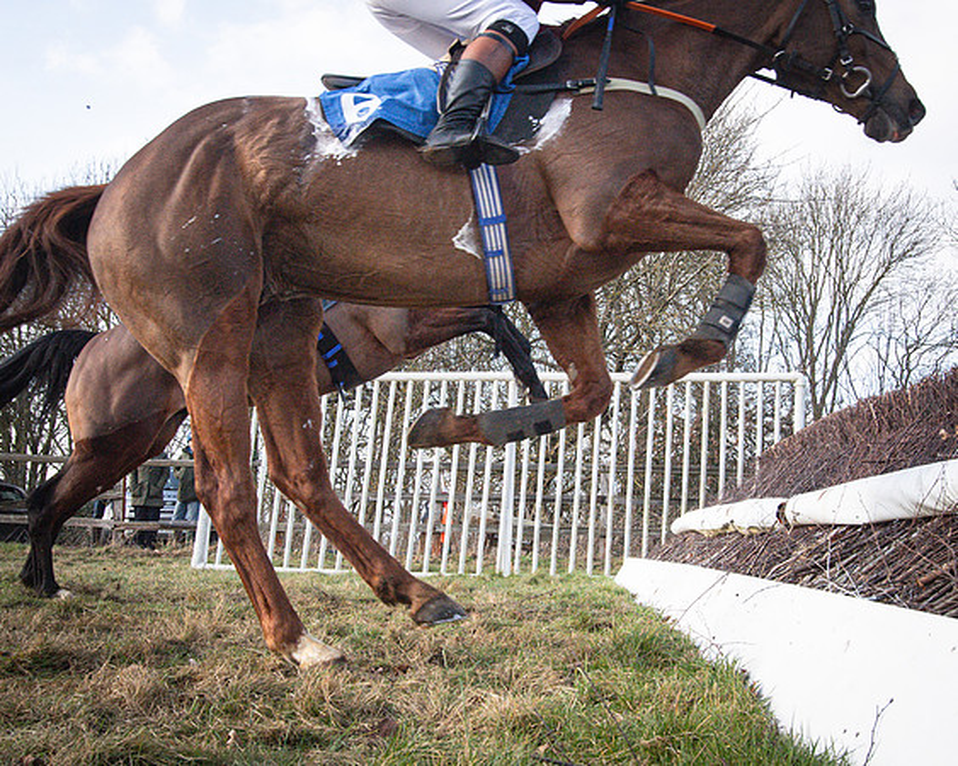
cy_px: 406
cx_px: 545
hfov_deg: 44.9
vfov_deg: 36.6
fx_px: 1157
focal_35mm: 41
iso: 2000
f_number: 8
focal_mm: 24
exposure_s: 1/1600
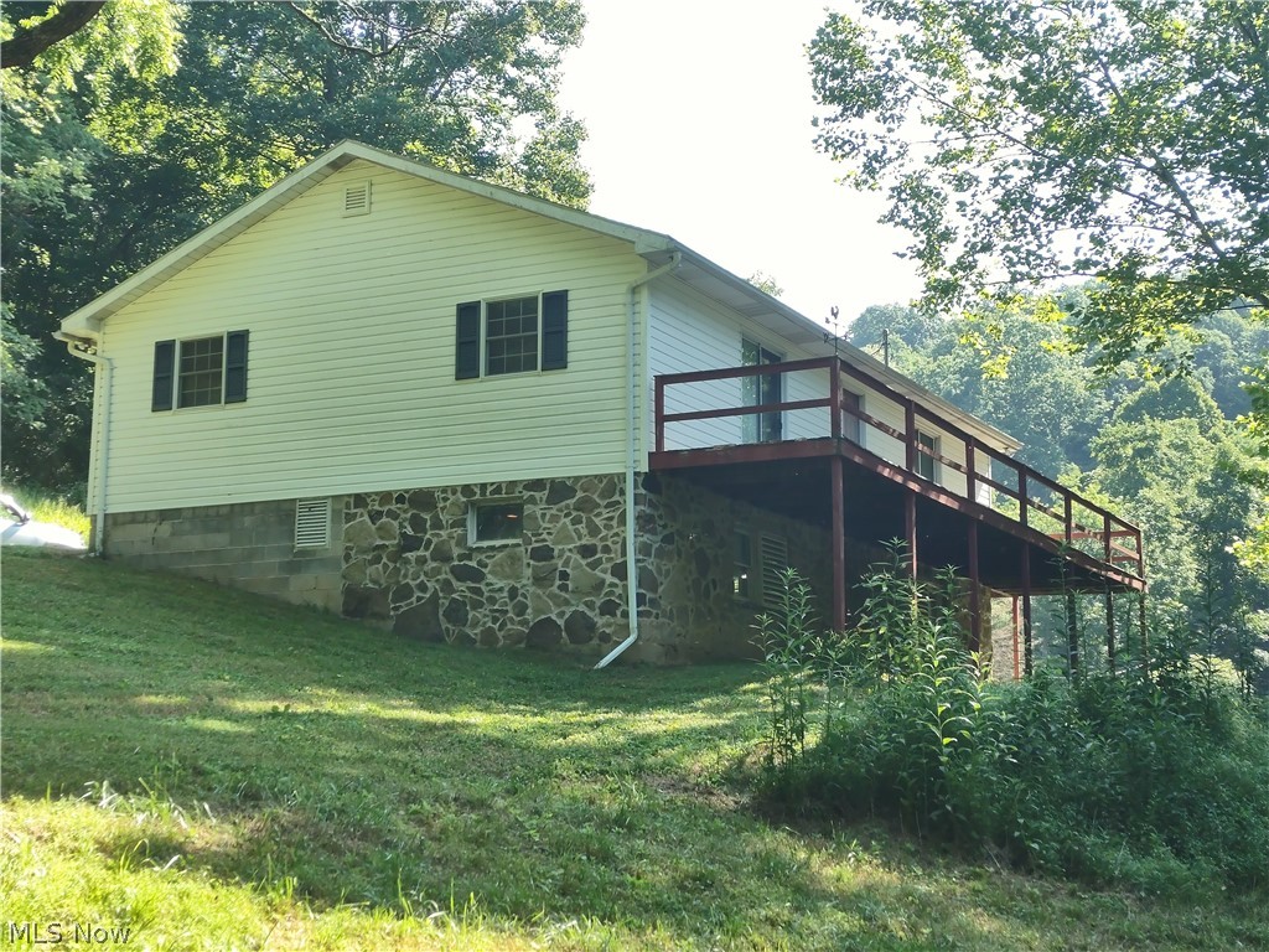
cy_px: 476
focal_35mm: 52
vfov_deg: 28.0
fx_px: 1906
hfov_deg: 36.8
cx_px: 634
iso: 50
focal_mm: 4.7
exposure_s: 1/120
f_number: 1.79
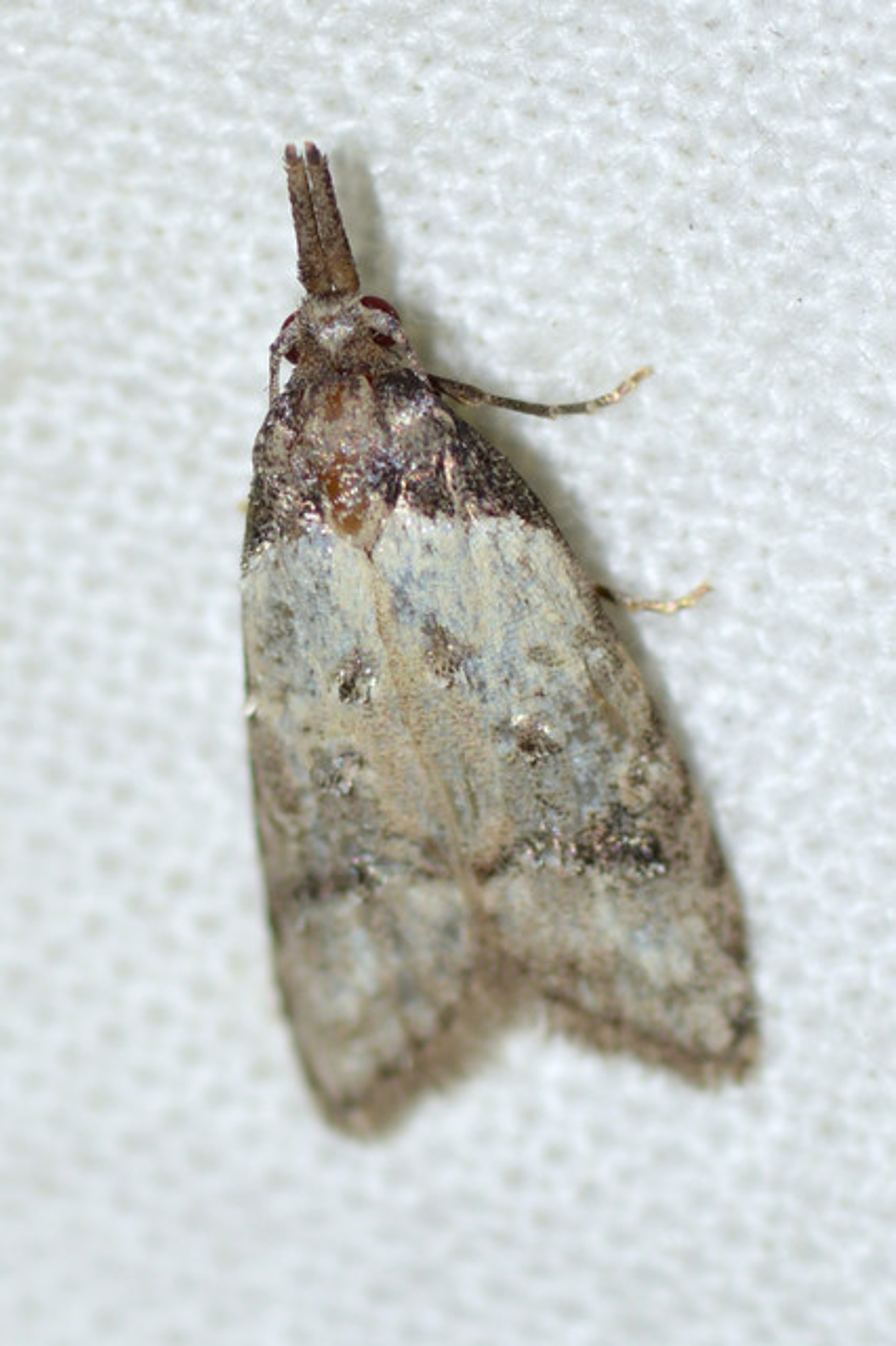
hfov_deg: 9.1
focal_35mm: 150
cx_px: 448
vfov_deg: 13.7
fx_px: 5606
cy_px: 673
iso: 100
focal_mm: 100
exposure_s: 1/200
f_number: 13
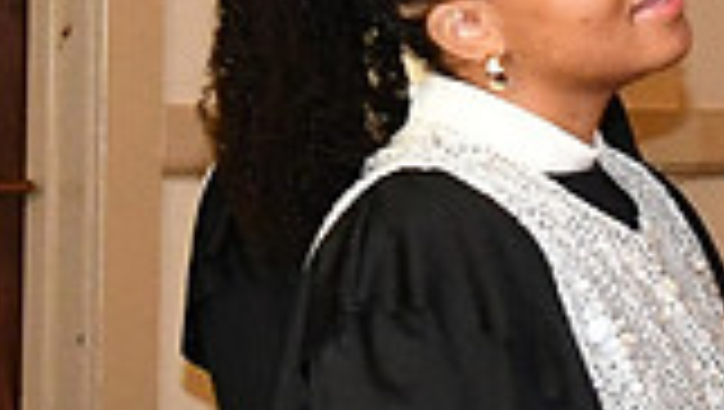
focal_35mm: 162
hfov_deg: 12.7
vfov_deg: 7.5
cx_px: 1016
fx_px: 3114
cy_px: 403
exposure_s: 1/60
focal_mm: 29
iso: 2200
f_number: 4.2
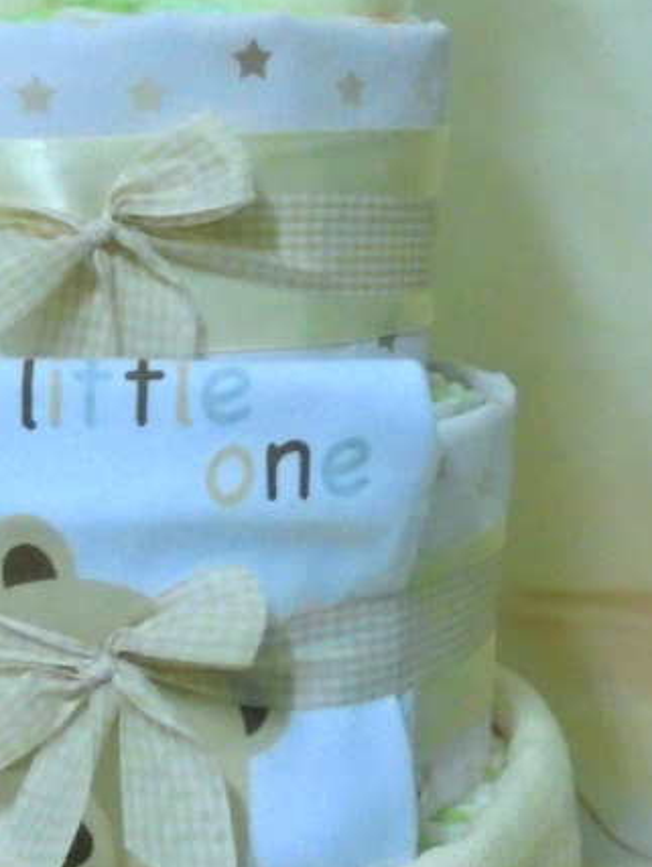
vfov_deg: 26.3
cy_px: 207
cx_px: 132
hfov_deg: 20.0
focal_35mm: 73
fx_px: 1831
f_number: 3.5
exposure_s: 1/15
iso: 400
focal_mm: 4.6
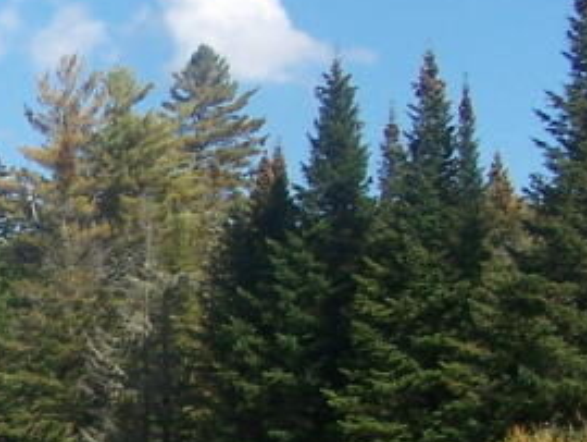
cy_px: 438
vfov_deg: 10.2
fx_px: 2444
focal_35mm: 144
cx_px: -237
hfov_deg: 13.1
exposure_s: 1/640
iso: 80
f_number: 4
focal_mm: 6.3
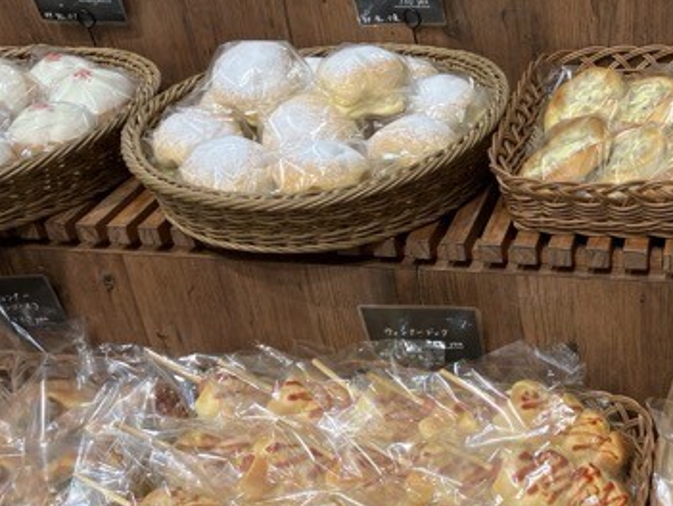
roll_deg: +3.0
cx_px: 568
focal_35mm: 51
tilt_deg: -32.0
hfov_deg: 35.8
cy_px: 324
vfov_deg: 28.5
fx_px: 993
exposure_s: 1/121
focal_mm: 3.99
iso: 50
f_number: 1.8
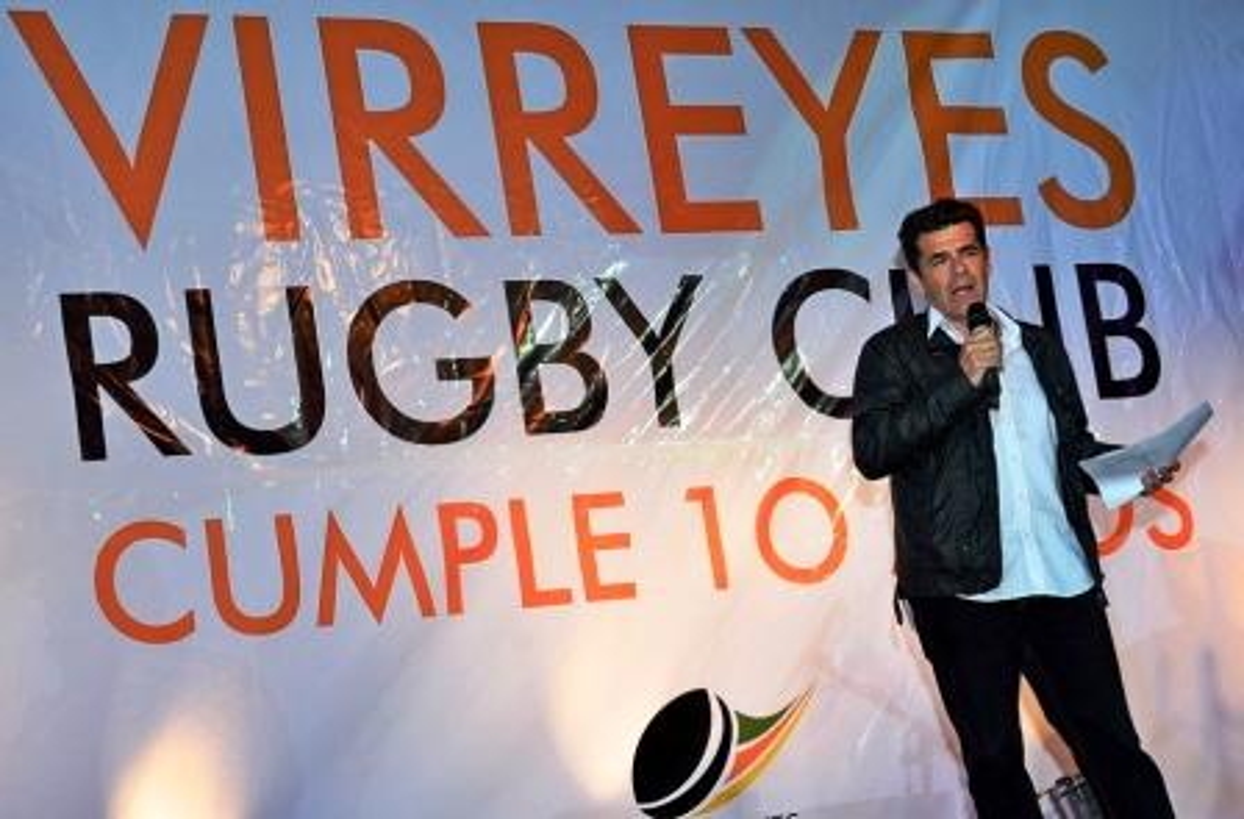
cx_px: 622
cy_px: 410
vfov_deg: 18.0
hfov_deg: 27.1
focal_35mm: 75
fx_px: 2582
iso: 800
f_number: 7.1
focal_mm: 50
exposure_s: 1/160
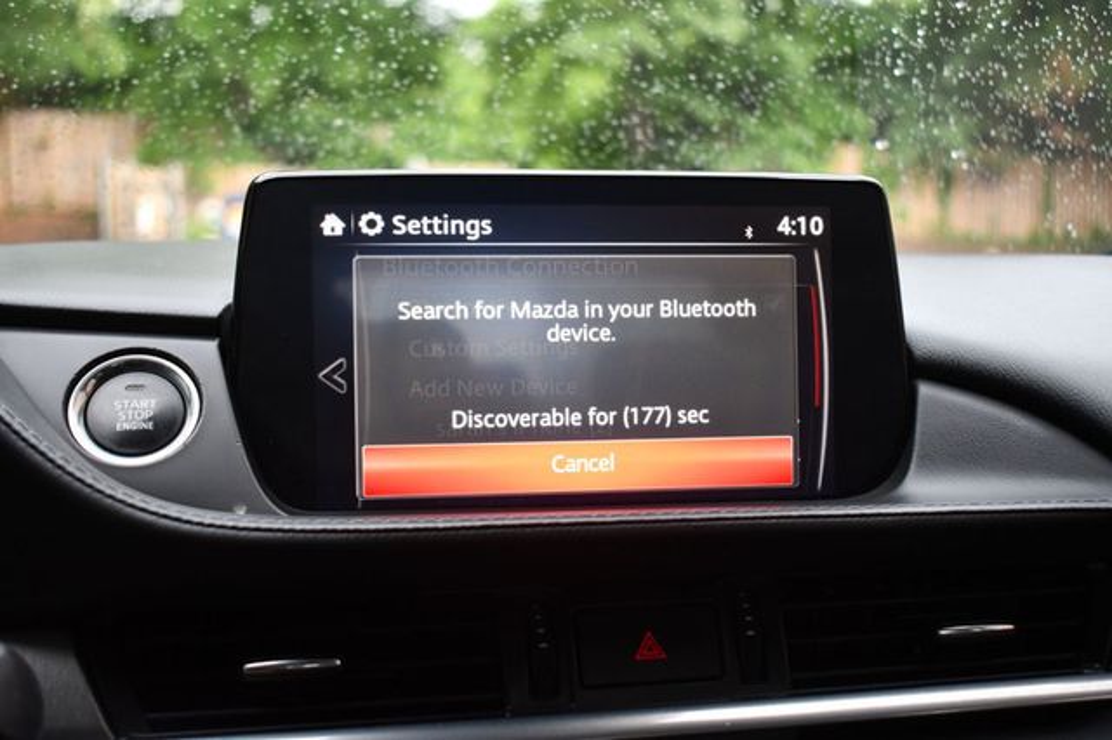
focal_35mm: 43
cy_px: 370
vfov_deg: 31.2
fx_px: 1327
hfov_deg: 45.5
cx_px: 556
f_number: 4.2
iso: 1250
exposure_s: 1/125
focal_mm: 29
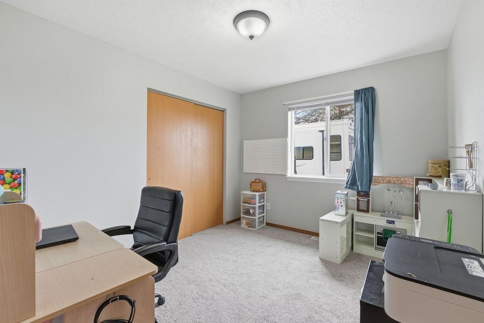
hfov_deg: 96.7
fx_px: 215
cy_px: 162
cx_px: 242
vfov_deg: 73.8
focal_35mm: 16
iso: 100
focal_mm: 16
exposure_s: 1/25
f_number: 8
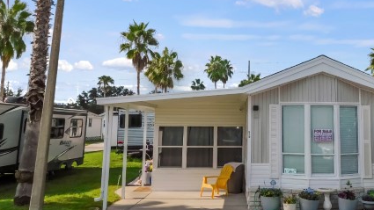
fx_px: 407
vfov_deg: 28.7
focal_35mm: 41
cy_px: 61
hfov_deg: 48.4
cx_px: 254
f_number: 6.2
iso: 125
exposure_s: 1/500
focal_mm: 4.5
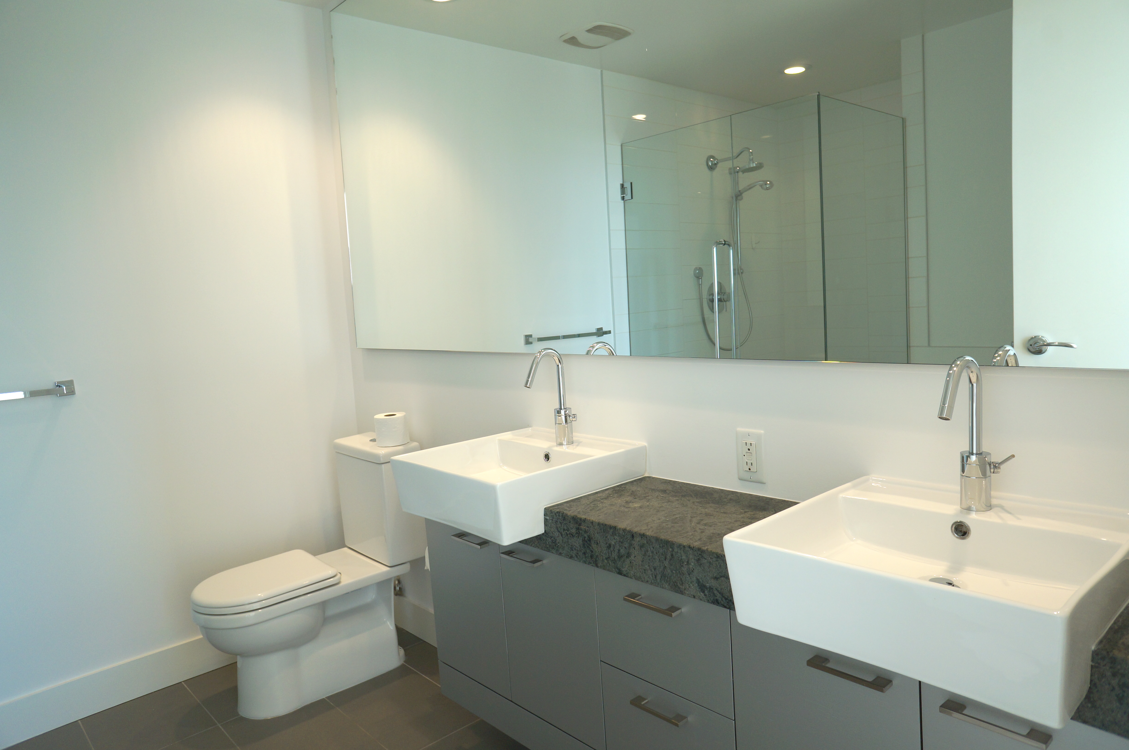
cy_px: 375
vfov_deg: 53.0
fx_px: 752
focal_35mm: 24
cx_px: 564
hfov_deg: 73.8
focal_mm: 16
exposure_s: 1/125
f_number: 5.6
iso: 200
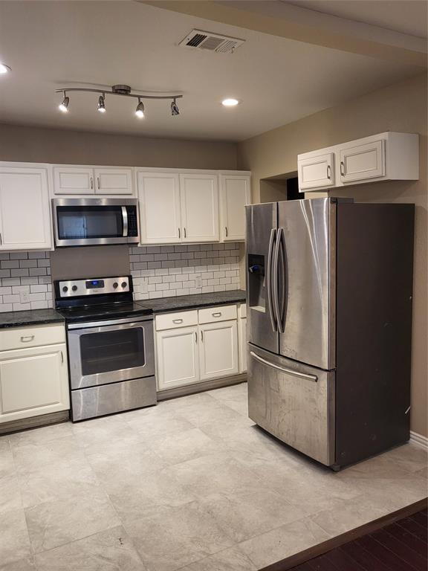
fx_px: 429
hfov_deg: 53.1
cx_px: 214
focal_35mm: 26
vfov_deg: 67.3
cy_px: 286
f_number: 1.8
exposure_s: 1/120
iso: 250
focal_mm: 4.25
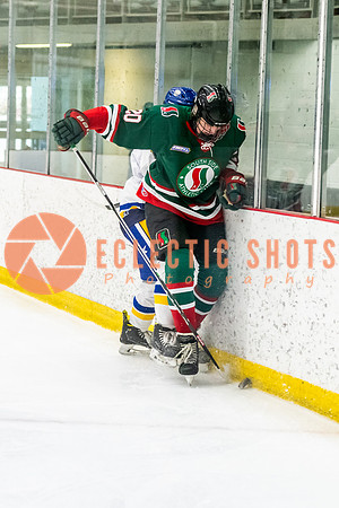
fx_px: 1679
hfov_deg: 11.5
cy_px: 263
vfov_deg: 17.2
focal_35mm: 119
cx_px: 112
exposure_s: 1/800
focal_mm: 70
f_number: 2.8
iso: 4000
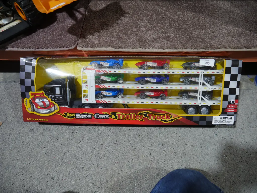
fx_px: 208
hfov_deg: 63.4
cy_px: 96
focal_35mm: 28
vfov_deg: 49.7
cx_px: 128
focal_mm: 14
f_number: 3.5
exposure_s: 1/60
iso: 320
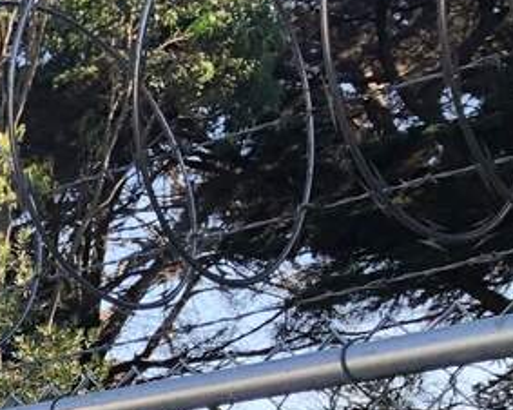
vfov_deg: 12.0
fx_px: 1760
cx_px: -477
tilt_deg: -4.9
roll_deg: +1.3
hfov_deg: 14.2
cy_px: 787
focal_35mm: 116
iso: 20
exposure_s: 1/260
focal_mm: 3.99
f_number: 1.8
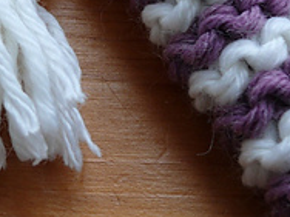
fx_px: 804
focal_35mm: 96
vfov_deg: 15.0
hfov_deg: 20.3
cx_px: 74
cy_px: -16
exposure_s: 1/30
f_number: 2.8
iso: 125
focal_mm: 7.6
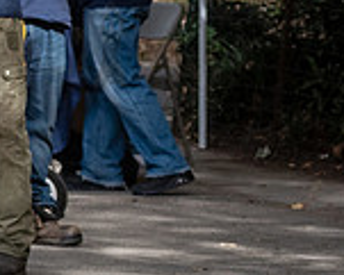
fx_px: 4758
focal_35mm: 467
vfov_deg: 3.3
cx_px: -493
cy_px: -43
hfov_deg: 4.1
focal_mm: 92
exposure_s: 1/2500
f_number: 4.5
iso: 1000
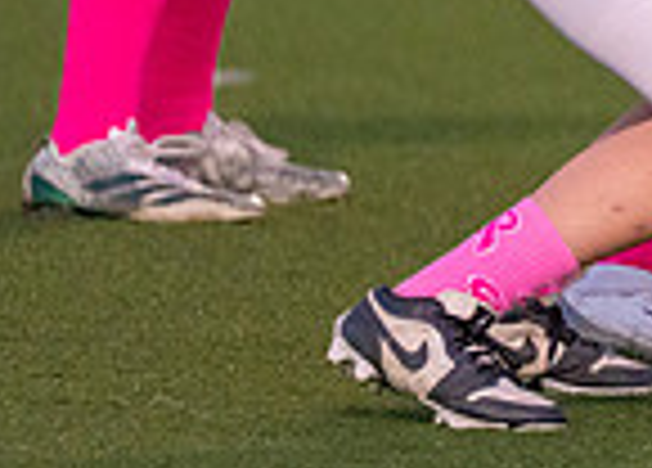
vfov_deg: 1.2
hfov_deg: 1.7
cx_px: 1495
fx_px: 22289
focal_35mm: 1202
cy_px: -129
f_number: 2.8
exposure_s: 1/1250
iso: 2000
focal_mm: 200
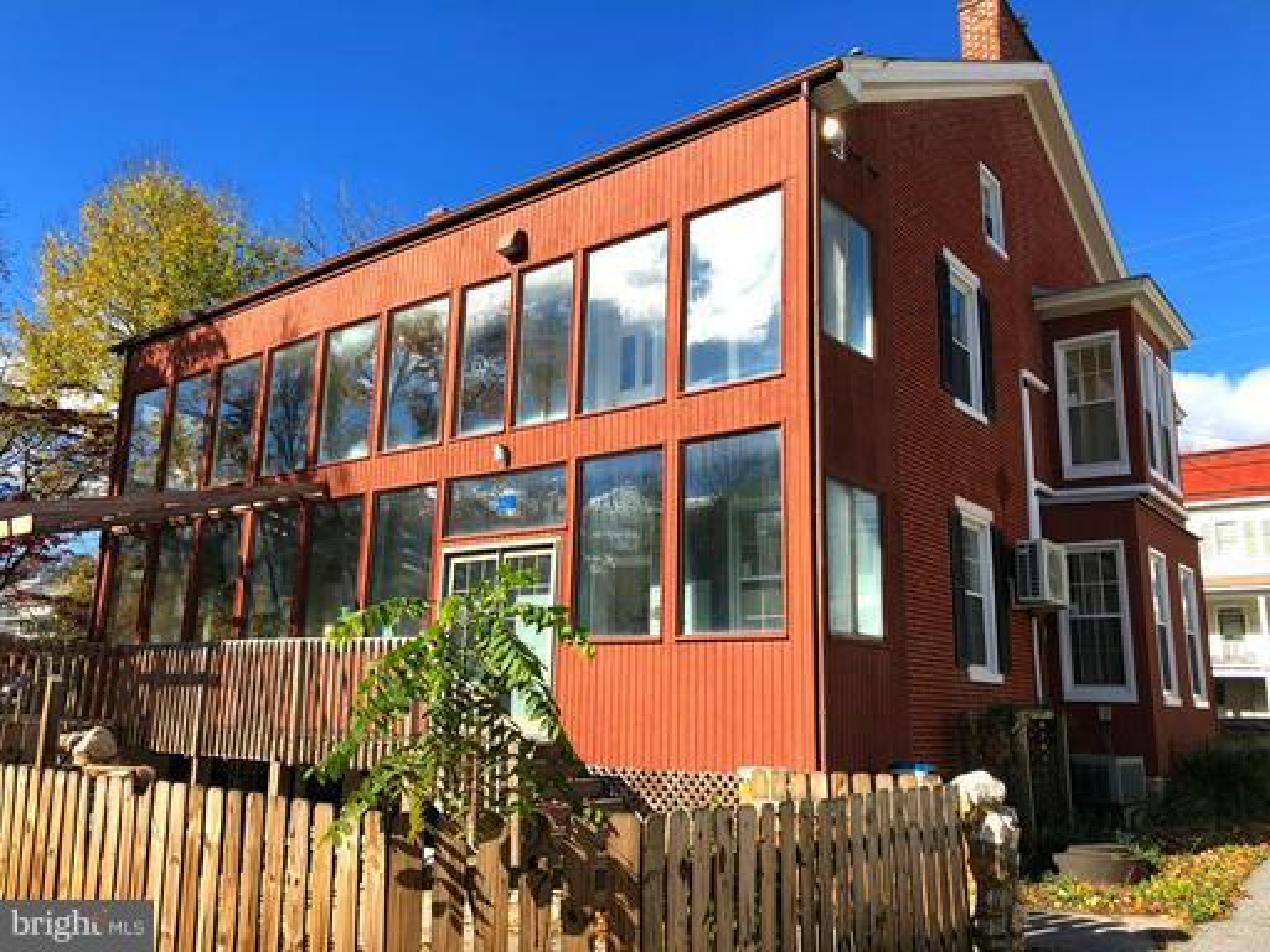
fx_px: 1027
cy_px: 476
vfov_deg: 49.7
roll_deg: -1.7
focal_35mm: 28
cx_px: 635
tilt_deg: +10.2
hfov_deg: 63.4
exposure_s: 1/1200
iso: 20
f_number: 1.8
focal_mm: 3.99
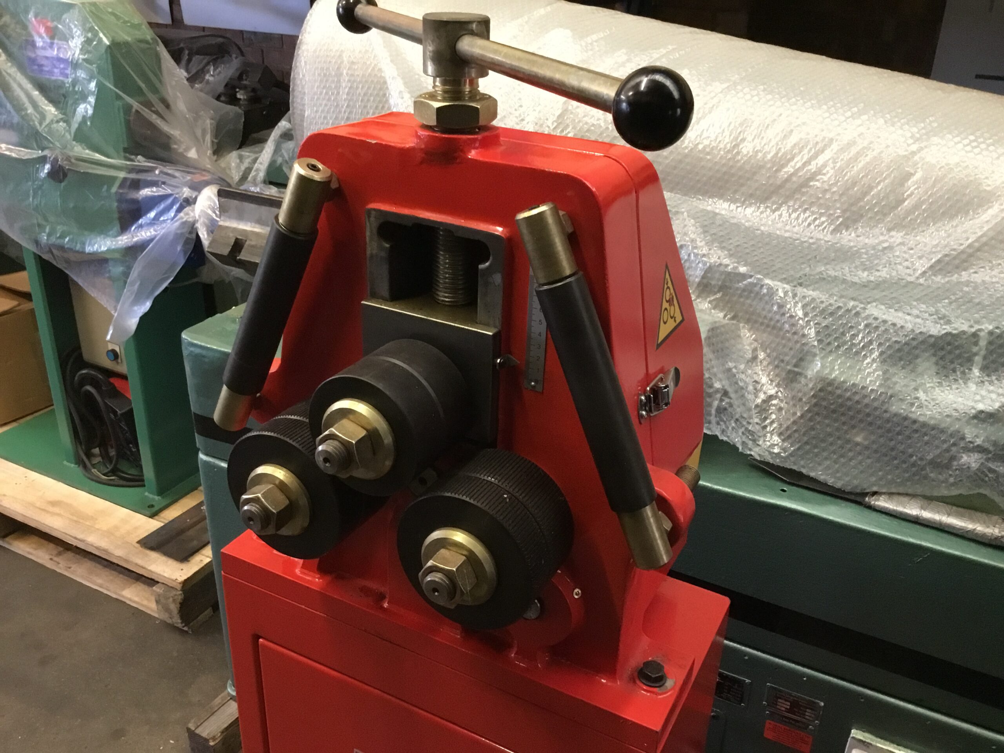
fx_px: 899
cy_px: 376
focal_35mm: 31
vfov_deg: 45.4
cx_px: 502
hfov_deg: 58.4
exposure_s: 1/25
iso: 200
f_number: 2.4
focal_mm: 3.3
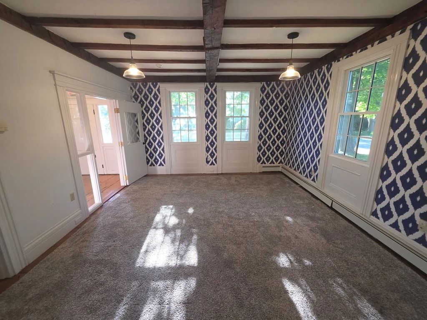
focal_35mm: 13
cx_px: 214
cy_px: 160
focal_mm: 2.2
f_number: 1.9
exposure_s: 1/60
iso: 80
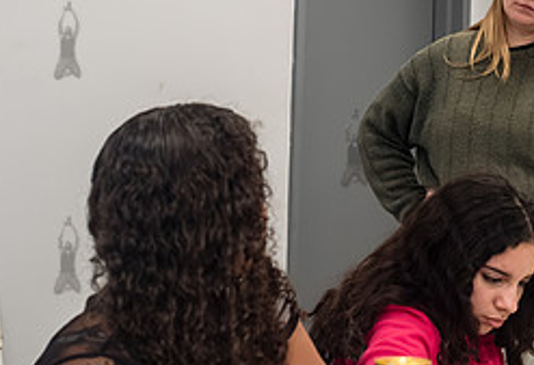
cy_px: 121
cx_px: 344
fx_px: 1331
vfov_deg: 15.6
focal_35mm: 89
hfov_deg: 22.6
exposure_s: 1/320
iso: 2500
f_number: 4.5
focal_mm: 35
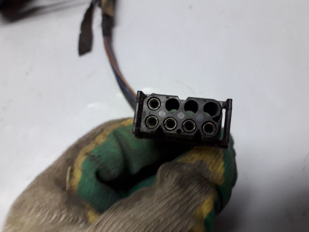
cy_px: 116
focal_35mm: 27
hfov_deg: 65.3
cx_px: 154
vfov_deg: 51.4
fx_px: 241
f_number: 1.9
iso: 160
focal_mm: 3.6
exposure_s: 1/25
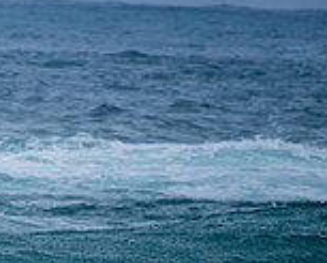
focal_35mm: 1777
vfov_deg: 0.9
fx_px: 17231
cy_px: 354
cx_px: -212
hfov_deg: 1.1
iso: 200
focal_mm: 500
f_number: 5.6
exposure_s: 1/1000
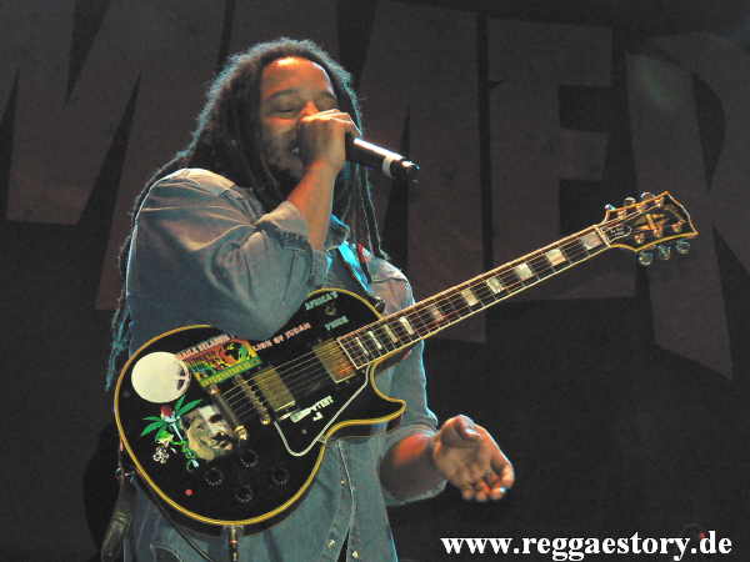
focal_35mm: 123
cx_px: 375
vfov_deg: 12.0
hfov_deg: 16.0
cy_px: 281
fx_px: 2665
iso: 400
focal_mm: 21.2
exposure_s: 1/60
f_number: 3.2
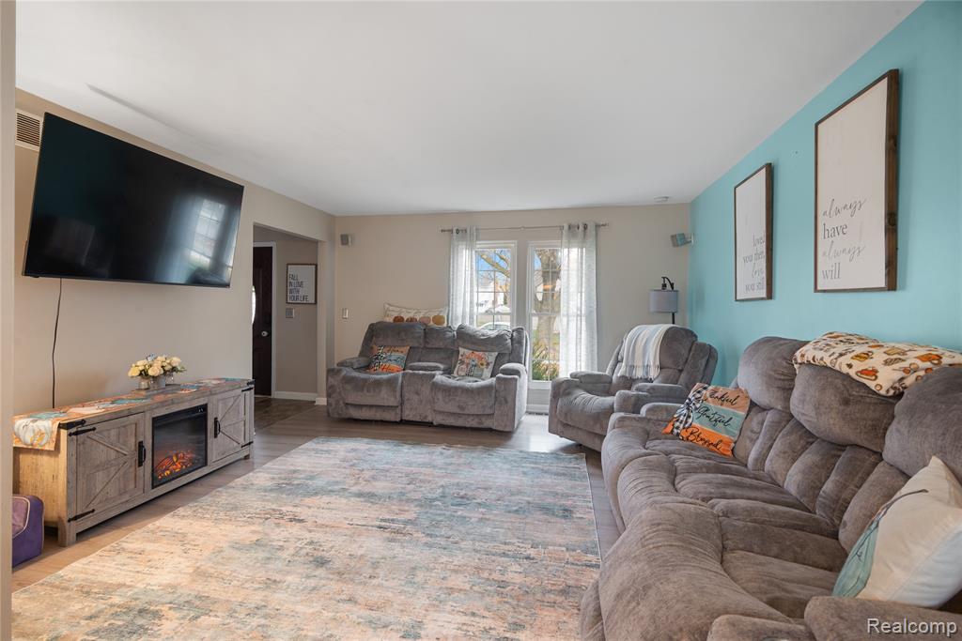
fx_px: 454
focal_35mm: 17
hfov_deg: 93.3
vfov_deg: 70.5
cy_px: 320
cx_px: 481
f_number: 9
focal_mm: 17
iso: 320
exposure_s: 1/2.5
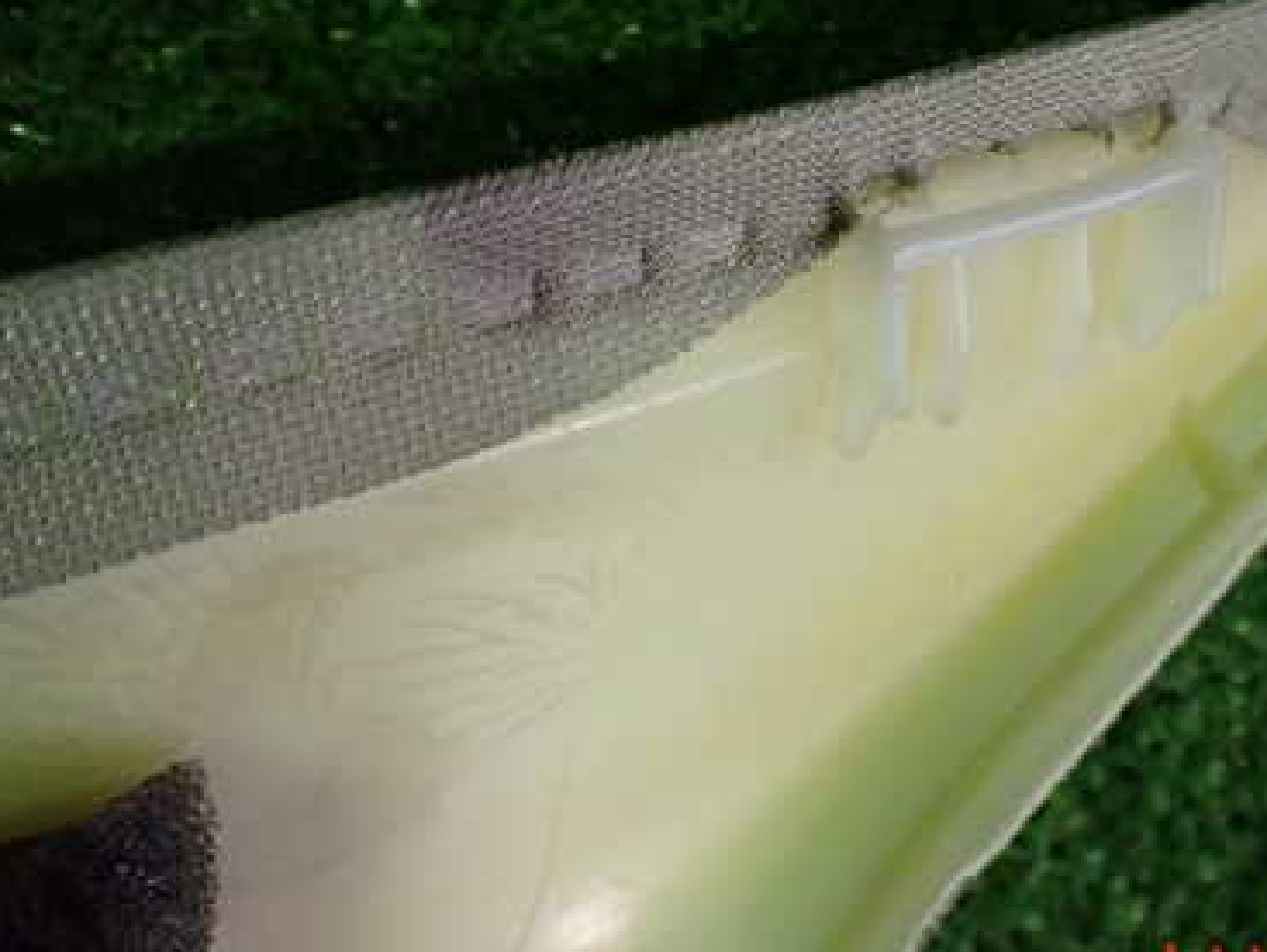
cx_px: 908
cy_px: 245
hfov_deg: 38.1
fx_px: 1795
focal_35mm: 49
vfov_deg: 29.3
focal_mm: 5.4
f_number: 2.3
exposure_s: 1/100
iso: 800
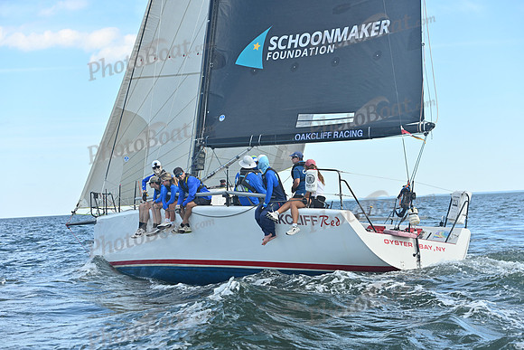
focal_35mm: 70
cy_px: 175
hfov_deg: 28.8
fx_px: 1019
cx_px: 262
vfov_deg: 19.5
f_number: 5.6
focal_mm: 70
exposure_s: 1/1000
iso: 250
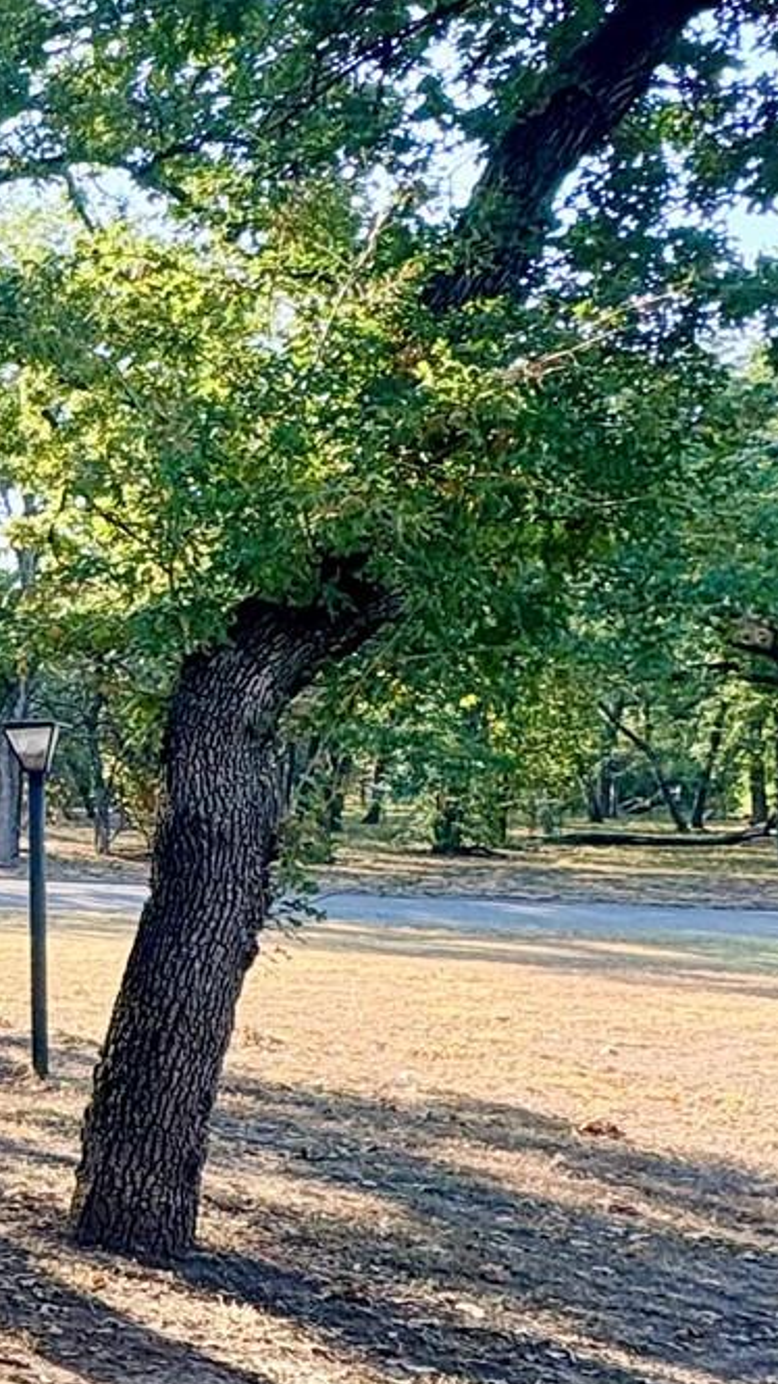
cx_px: -838
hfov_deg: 17.2
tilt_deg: +0.8
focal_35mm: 47
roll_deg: -0.1
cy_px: 795
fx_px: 1724
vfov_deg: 43.6
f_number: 2.2
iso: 64
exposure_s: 1/346
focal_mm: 2.22
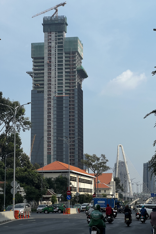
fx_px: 526
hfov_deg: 16.9
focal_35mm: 81
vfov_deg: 25.1
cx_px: 87
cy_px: 117
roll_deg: +0.6
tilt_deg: +9.6
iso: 32
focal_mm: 9
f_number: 2.8
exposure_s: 1/943
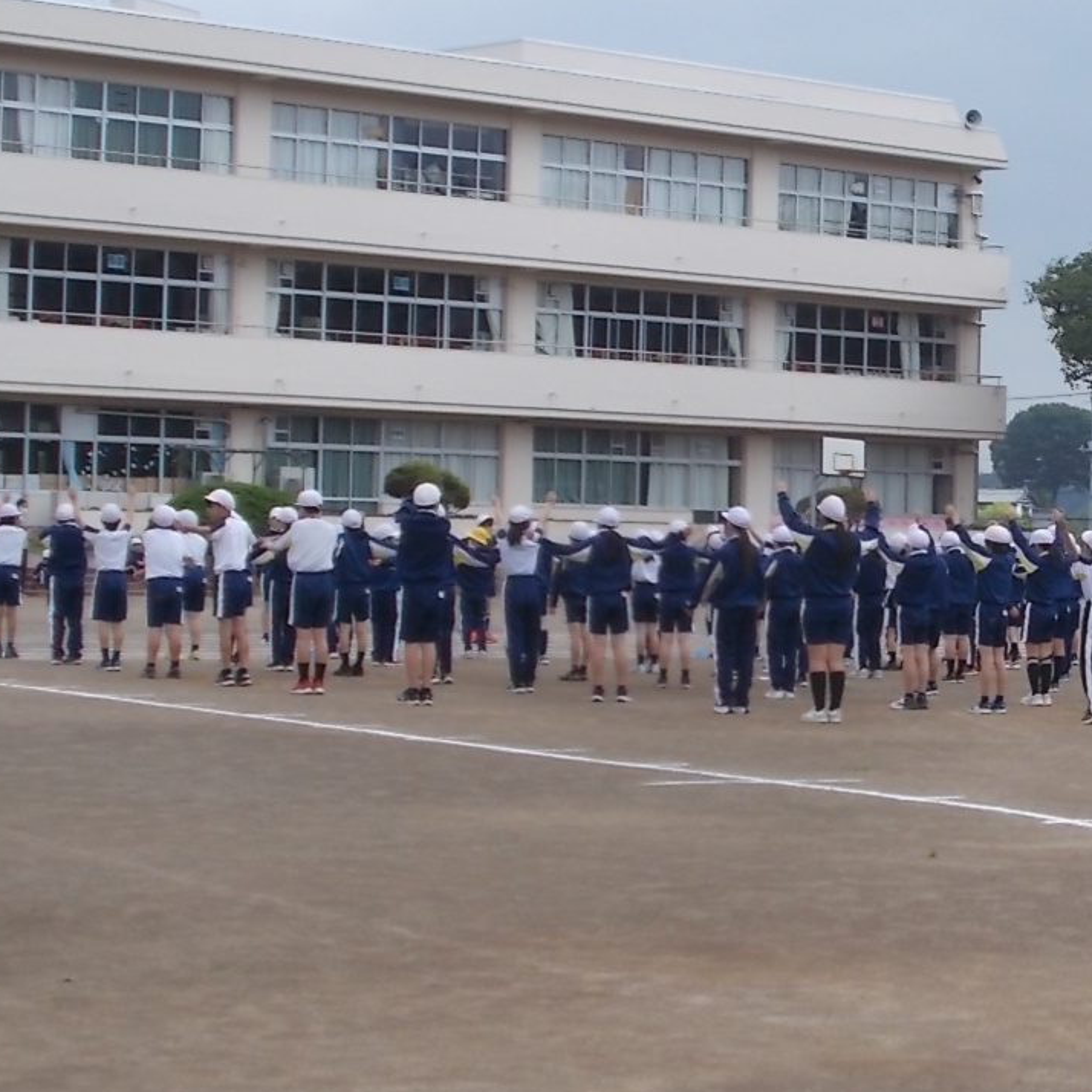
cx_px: 1179
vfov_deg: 17.6
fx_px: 3533
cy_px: 488
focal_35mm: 99
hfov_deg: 17.0
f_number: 4.5
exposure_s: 1/400
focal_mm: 9
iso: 80
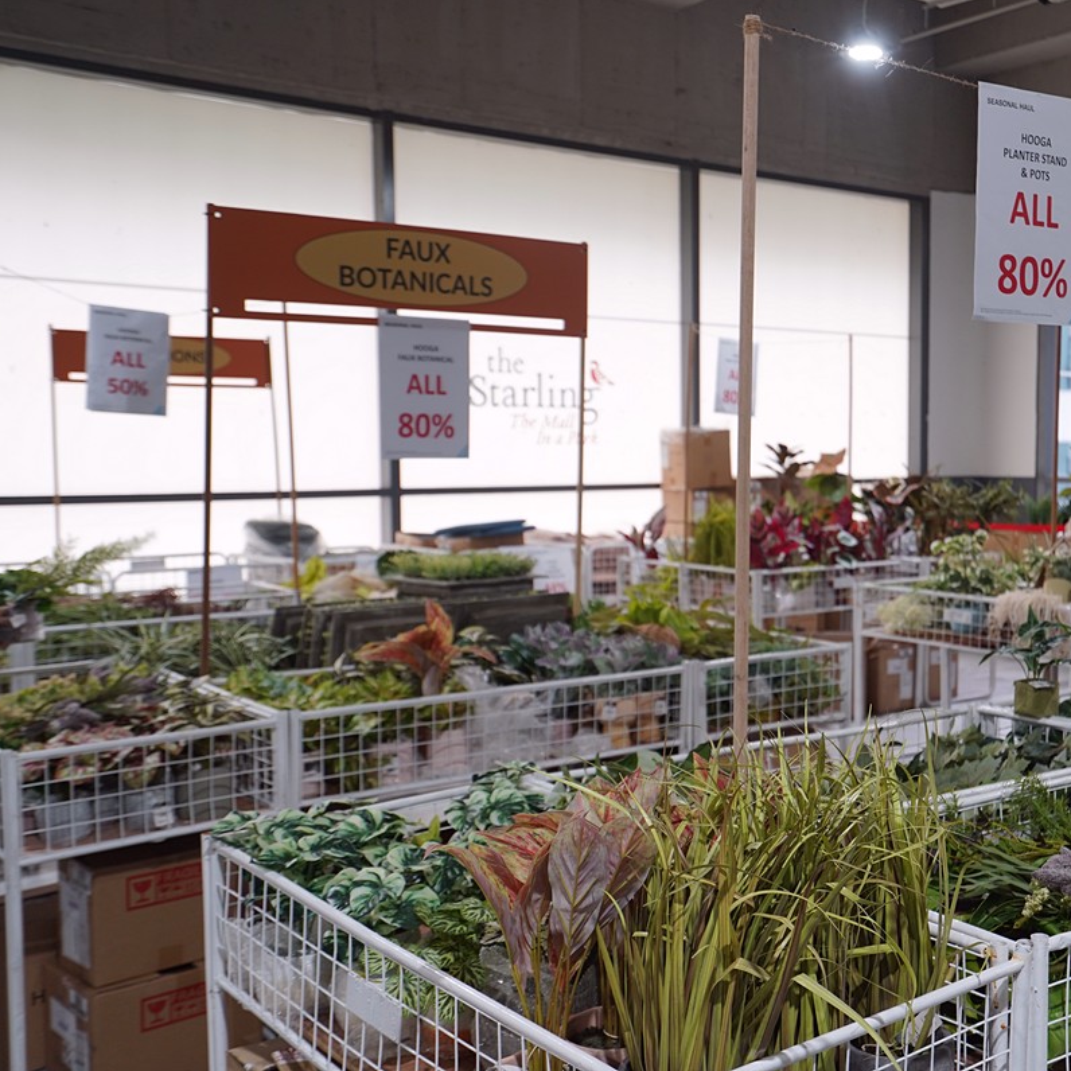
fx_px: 1435
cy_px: 534
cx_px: 743
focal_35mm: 41
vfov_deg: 40.9
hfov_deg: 40.2
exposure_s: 1/60
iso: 320
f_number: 4
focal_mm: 32
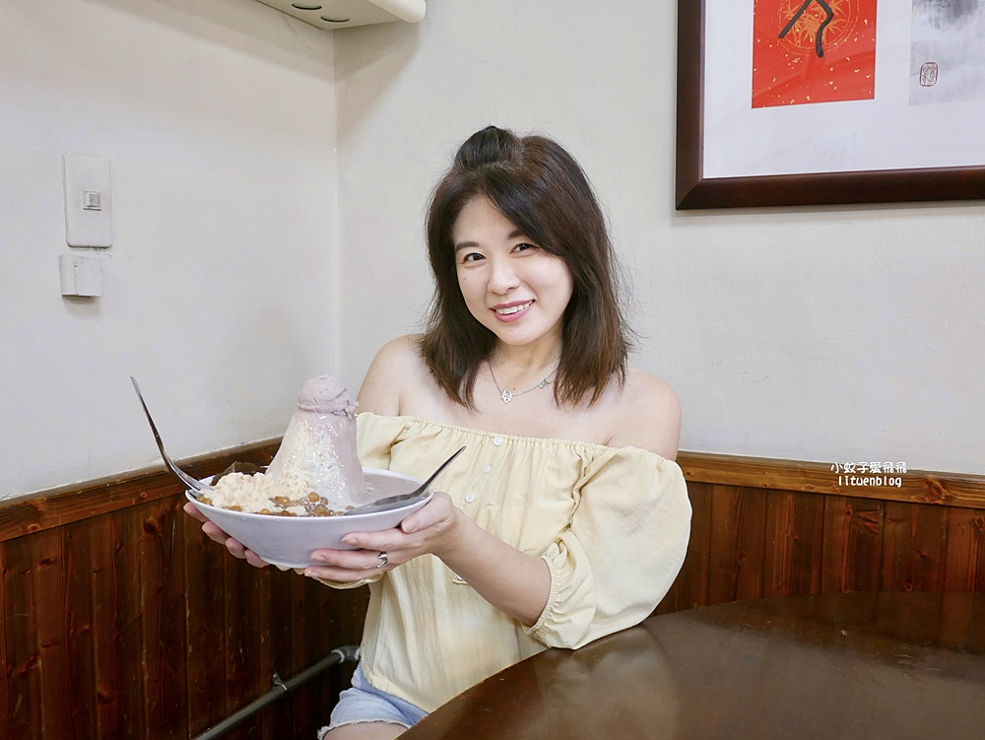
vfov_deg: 49.8
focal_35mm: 28
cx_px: 492
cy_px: 370
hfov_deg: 63.4
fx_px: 797
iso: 500
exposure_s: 1/60
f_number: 2.5
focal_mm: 14
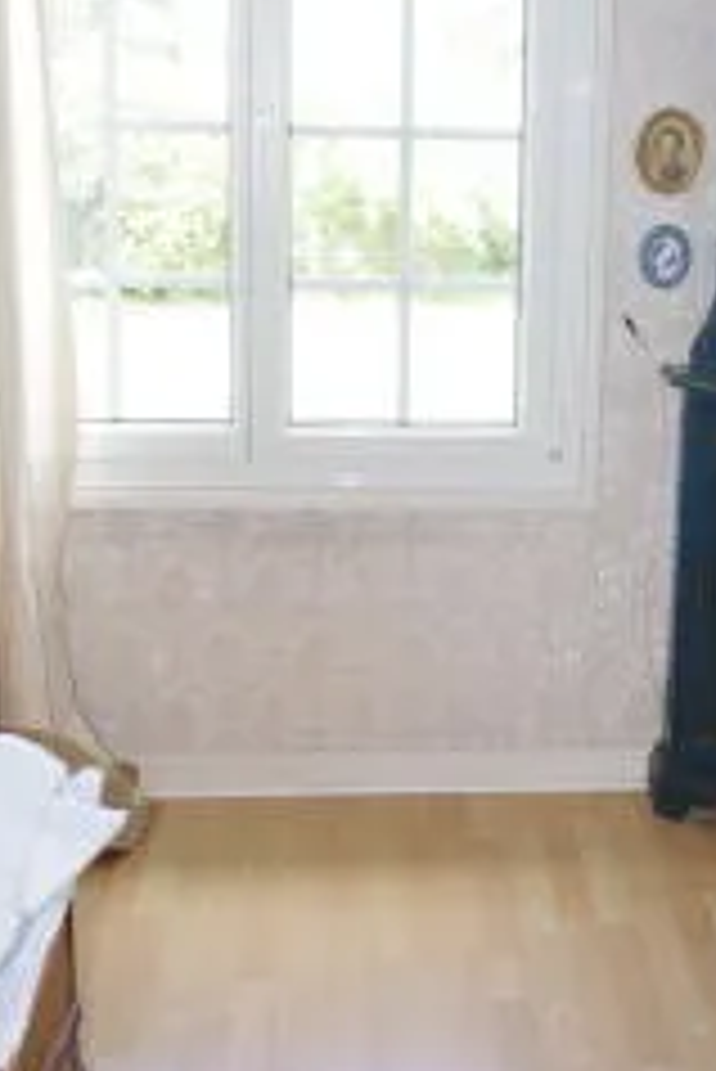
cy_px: 360
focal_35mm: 51
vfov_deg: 38.4
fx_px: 1519
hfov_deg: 26.0
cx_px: 572
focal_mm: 18
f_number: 4
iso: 400
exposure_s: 1/50
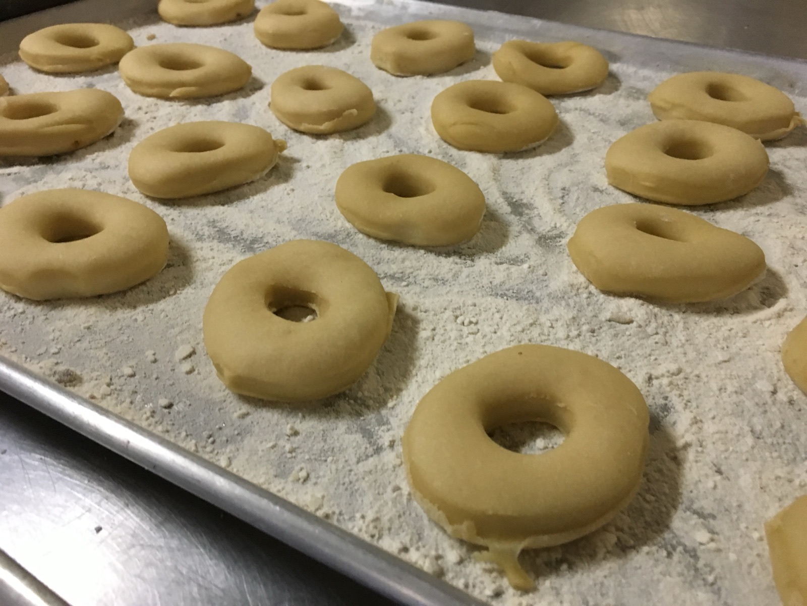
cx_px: 404
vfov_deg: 48.2
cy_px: 303
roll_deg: +1.6
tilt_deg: -39.9
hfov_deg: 61.7
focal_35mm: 29
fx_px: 676
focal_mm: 4.15
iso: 200
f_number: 2.2
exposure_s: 1/15
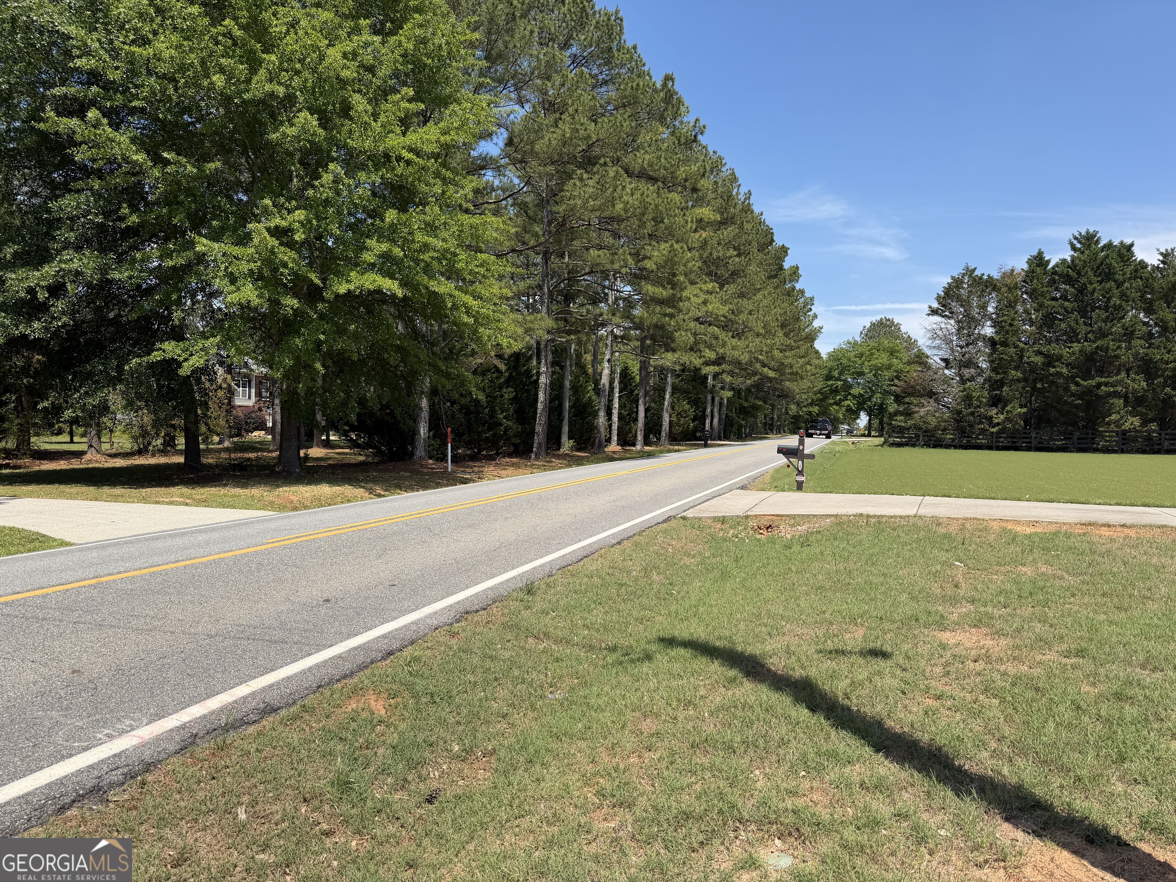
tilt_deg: -1.6
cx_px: 588
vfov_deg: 56.8
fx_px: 815
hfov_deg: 71.6
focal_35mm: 24
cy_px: 441
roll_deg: -0.2
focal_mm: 6.76
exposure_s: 1/3759
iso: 80
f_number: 1.78
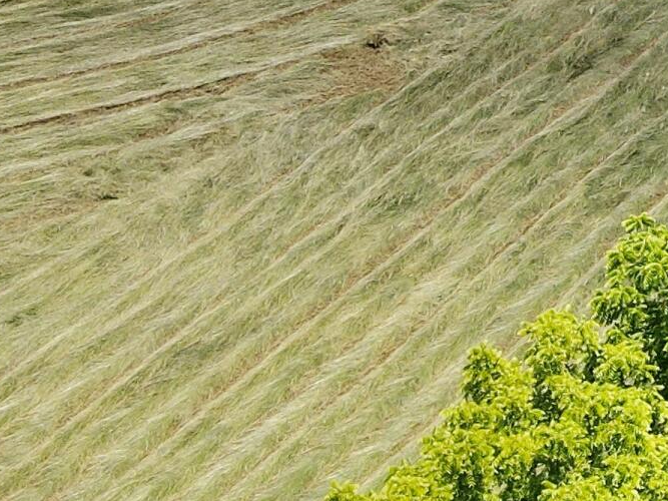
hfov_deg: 16.5
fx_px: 2084
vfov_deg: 12.6
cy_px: -374
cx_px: 1027
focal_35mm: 108
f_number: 2.8
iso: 100
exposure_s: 1/725
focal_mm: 4.5
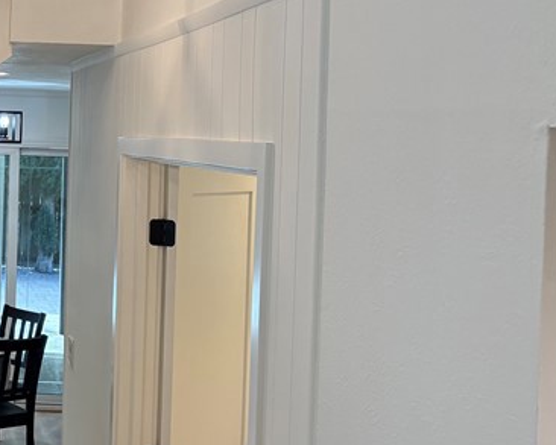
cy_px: 118
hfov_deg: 24.1
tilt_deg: -0.2
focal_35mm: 71
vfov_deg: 21.4
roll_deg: +0.2
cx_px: -126
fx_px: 1169
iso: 125
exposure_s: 1/234
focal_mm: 5.96
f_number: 1.6
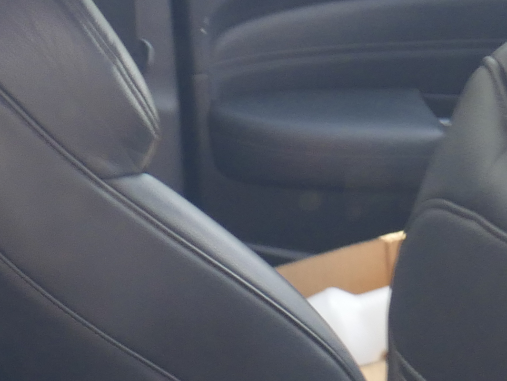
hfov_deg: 12.9
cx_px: -422
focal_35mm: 138
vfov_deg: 10.2
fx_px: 2022
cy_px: 683
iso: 500
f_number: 3.6
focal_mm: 16
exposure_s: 1/125
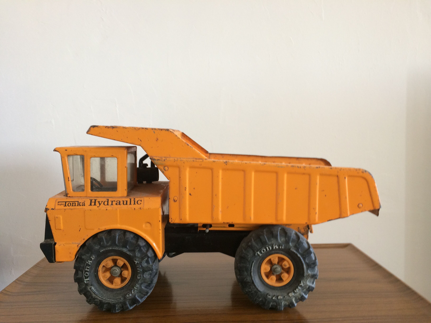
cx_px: 216
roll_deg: +1.0
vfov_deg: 48.2
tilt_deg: -3.2
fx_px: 361
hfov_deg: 61.7
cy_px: 162
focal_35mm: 29
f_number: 2.2
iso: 64
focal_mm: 4.15
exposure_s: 1/33
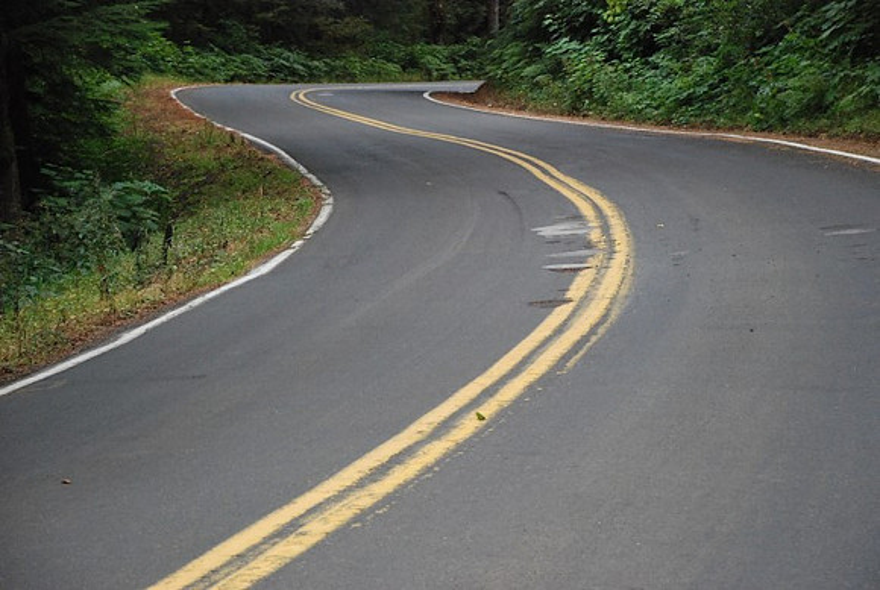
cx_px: 440
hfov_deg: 17.0
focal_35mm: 120
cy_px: 295
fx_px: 2939
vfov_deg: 11.5
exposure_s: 1/160
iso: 1600
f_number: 5.6
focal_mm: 80
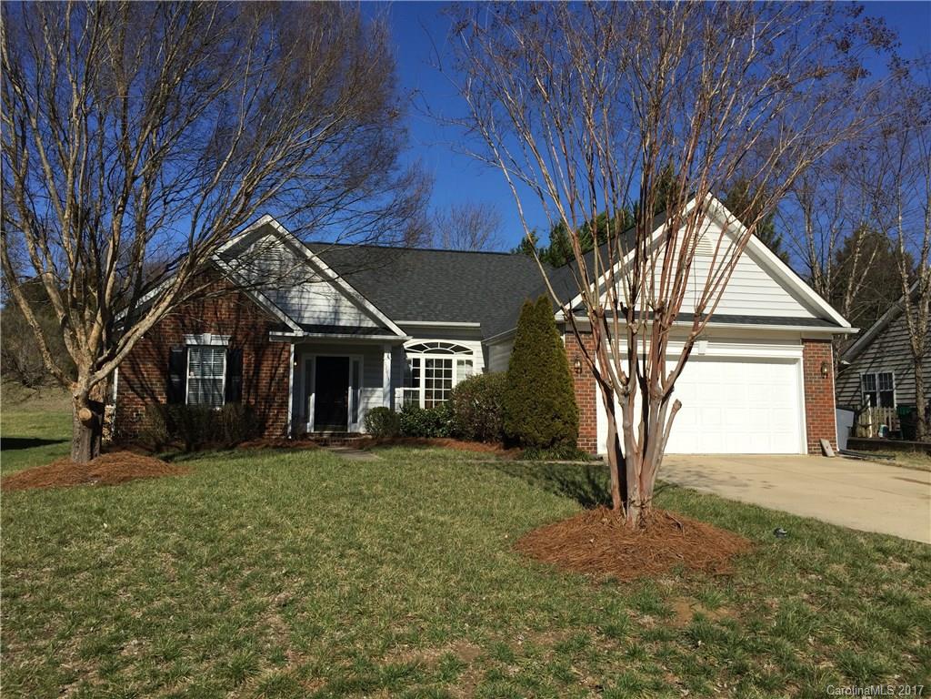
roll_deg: -0.8
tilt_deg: +5.5
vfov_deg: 48.2
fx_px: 780
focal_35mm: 29
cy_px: 350
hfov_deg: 61.7
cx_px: 466
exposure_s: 1/2825
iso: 32
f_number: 2.2
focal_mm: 4.15
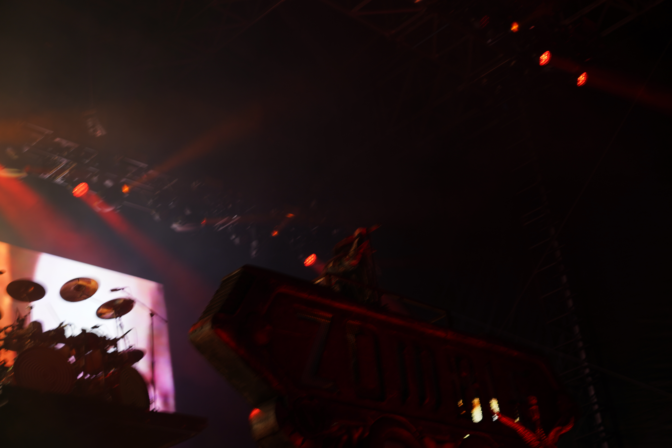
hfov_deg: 33.9
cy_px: 224
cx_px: 336
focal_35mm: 59
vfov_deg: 23.0
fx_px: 1101
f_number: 4
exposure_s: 1/60
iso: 100
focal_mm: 59
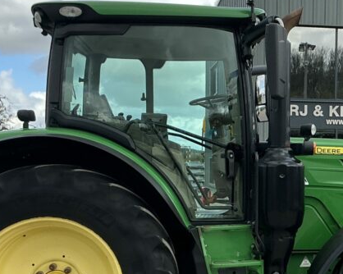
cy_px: 172
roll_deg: -2.2
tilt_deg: +0.1
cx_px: 264
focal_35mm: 67
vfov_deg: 22.7
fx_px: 680
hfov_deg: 27.8
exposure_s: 1/1035
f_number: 1.8
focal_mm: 3
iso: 25
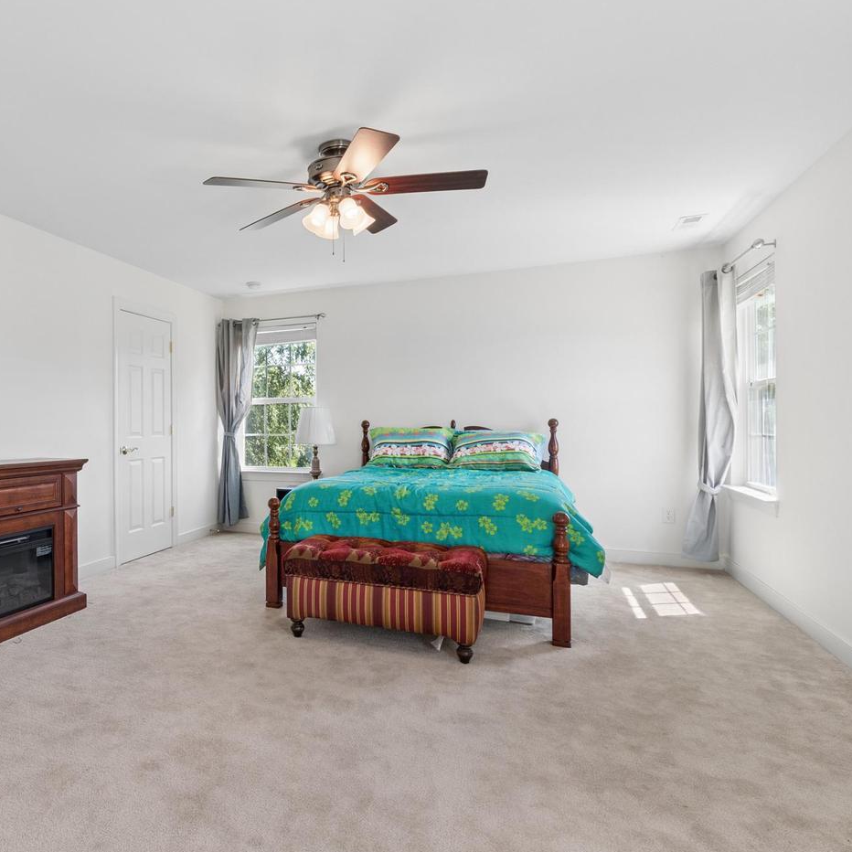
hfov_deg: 66.7
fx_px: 603
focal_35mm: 22
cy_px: 420
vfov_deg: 70.5
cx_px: 228
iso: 400
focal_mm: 11
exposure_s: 1/50
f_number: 8
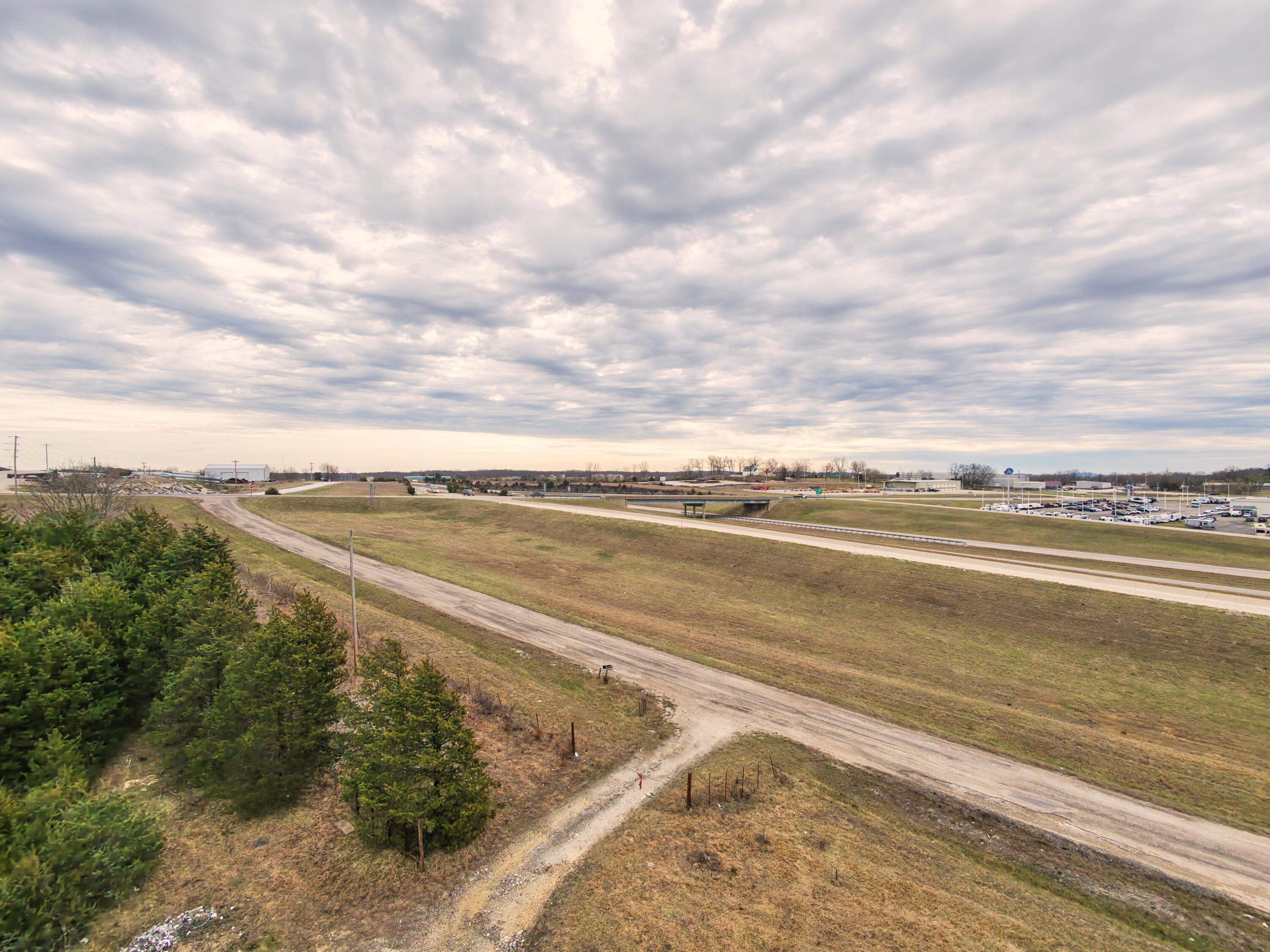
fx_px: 587
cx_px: 635
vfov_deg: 78.1
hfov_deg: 94.5
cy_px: 476
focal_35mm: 16
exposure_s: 1/640
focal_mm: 3.05
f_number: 2.2
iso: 100
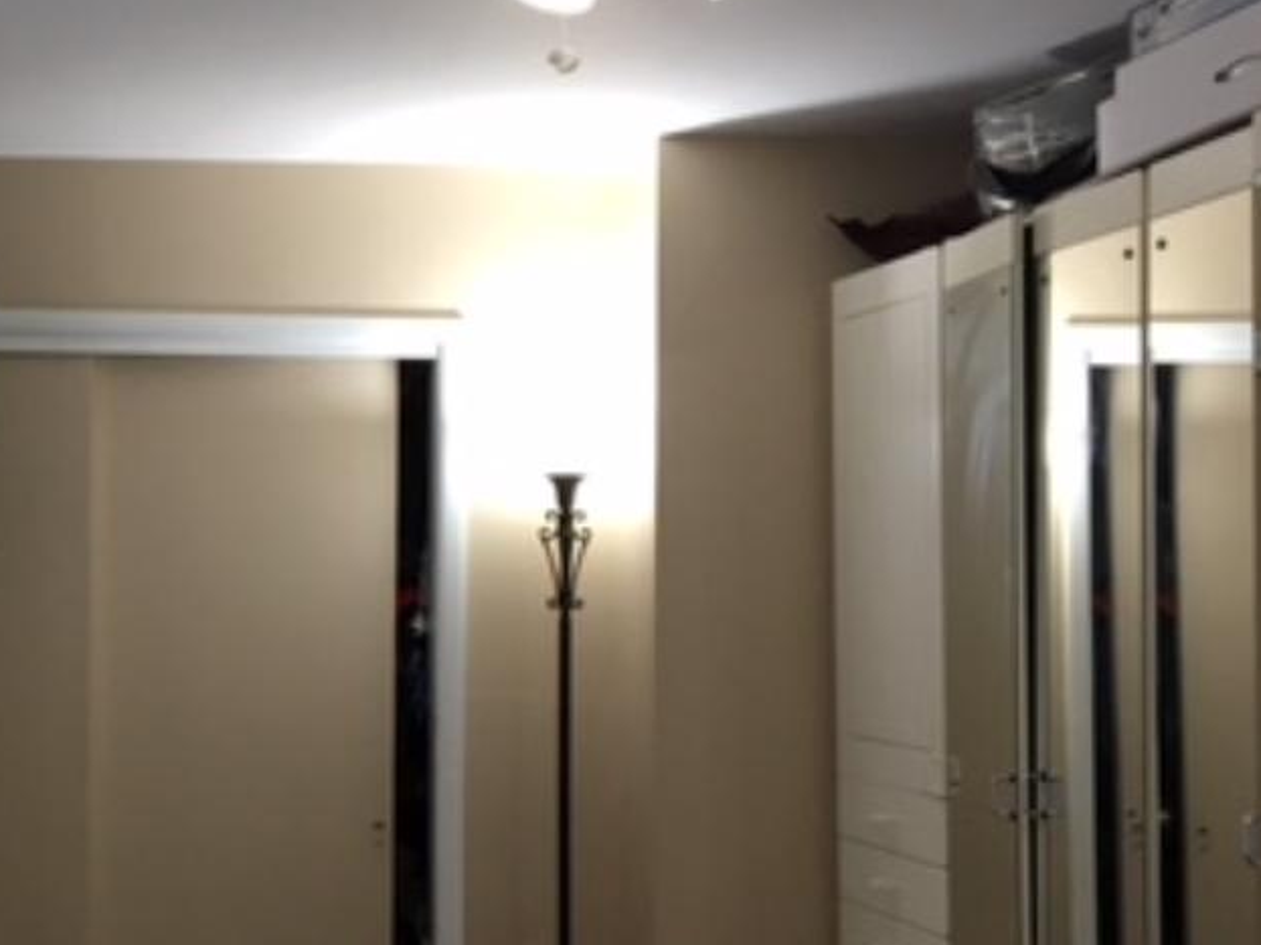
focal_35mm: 67
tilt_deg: +3.5
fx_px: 2440
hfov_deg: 27.9
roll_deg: -0.3
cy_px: 532
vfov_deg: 21.9
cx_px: 117
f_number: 2.2
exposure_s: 1/30
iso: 50
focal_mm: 4.15
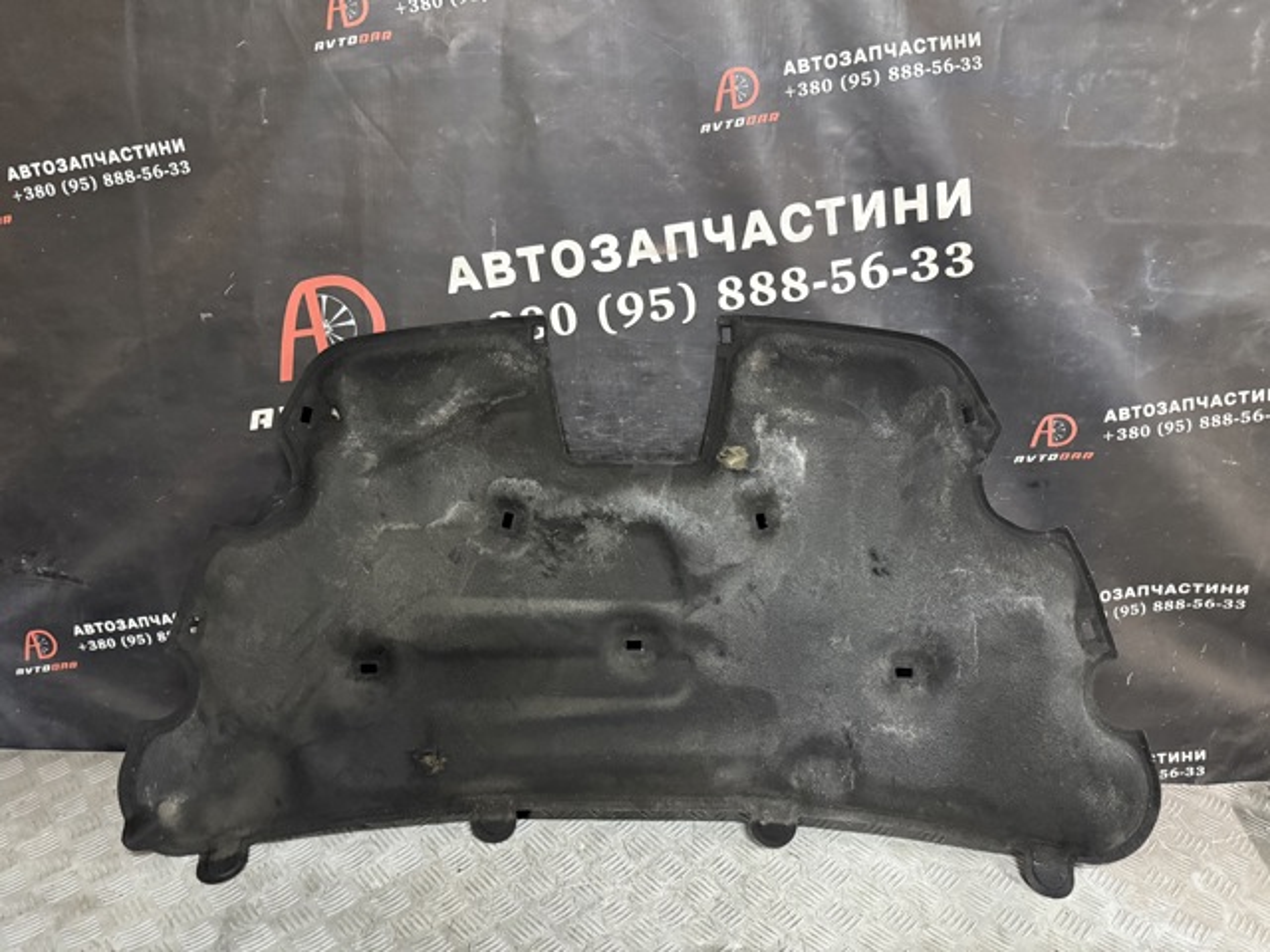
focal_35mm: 24
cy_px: 476
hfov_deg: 71.6
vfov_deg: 56.8
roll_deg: -2.6
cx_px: 635
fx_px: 881
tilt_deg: -14.8
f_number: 1.78
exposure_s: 1/39
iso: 1000
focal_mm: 6.76
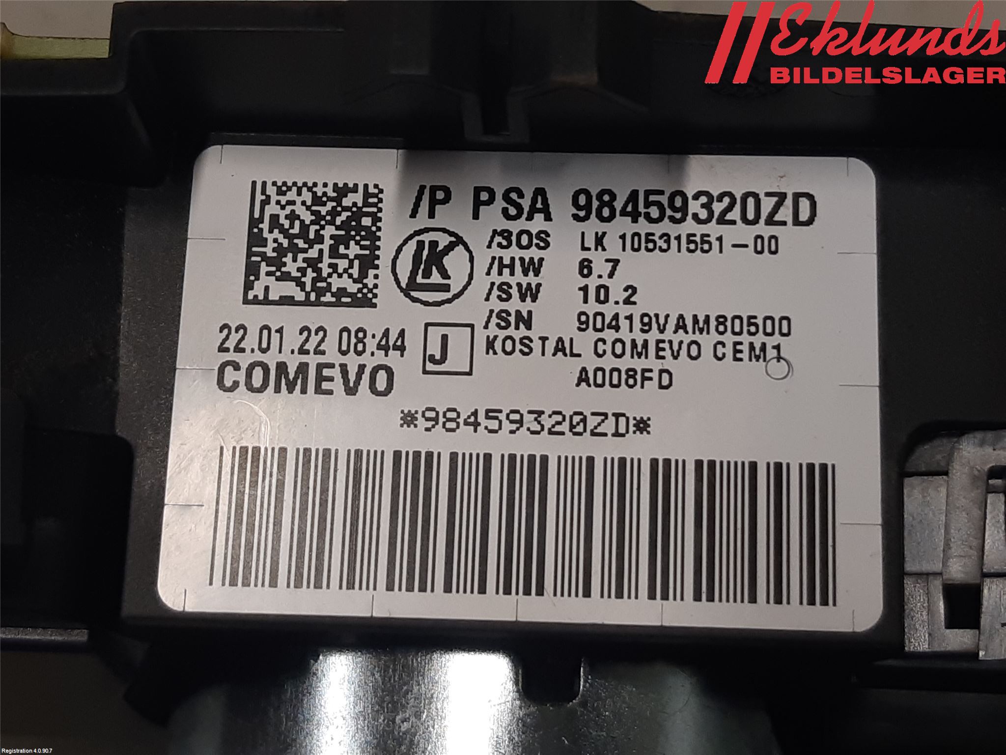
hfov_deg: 67.3
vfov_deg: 53.1
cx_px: 503
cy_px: 378
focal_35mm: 26
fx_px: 756
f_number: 1.7
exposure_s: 1/100
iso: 80
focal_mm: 3.93
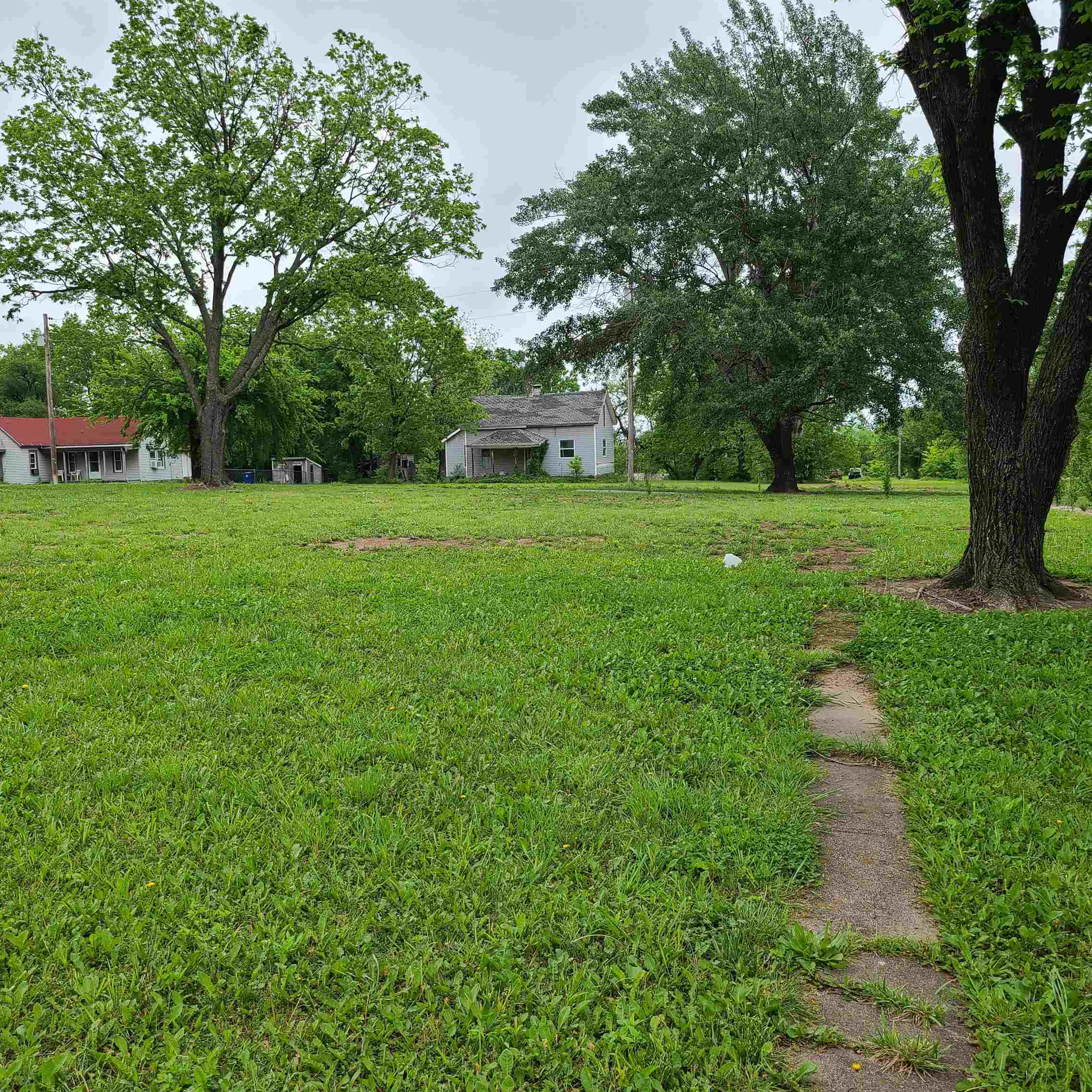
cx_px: 526
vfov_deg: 52.5
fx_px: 1106
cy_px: 551
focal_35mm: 31
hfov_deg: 52.5
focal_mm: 5.4
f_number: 1.8
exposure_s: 1/711
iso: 40
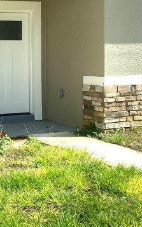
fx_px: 489
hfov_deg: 16.3
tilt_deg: -5.6
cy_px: 109
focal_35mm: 79
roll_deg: -0.2
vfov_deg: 26.2
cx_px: 9
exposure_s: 1/2967
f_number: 1.8
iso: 32
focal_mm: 4.25
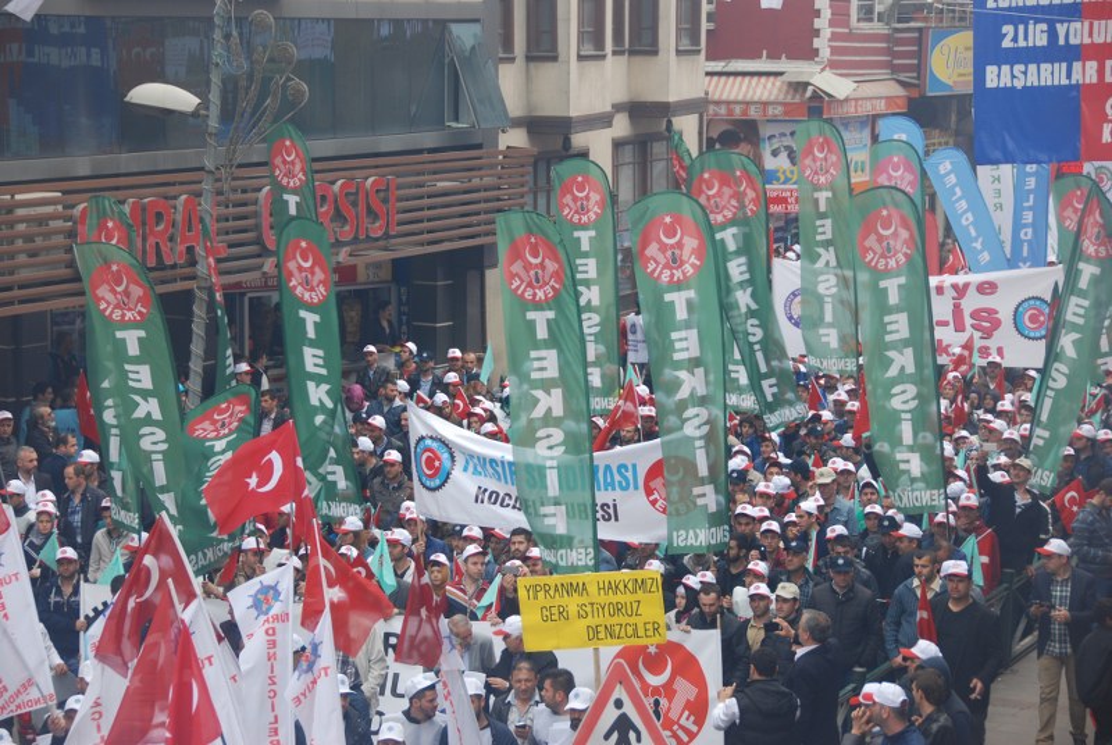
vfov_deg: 14.1
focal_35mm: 98
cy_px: 372
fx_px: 3016
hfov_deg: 20.9
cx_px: 556
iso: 200
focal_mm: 65
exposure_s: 1/160
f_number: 5
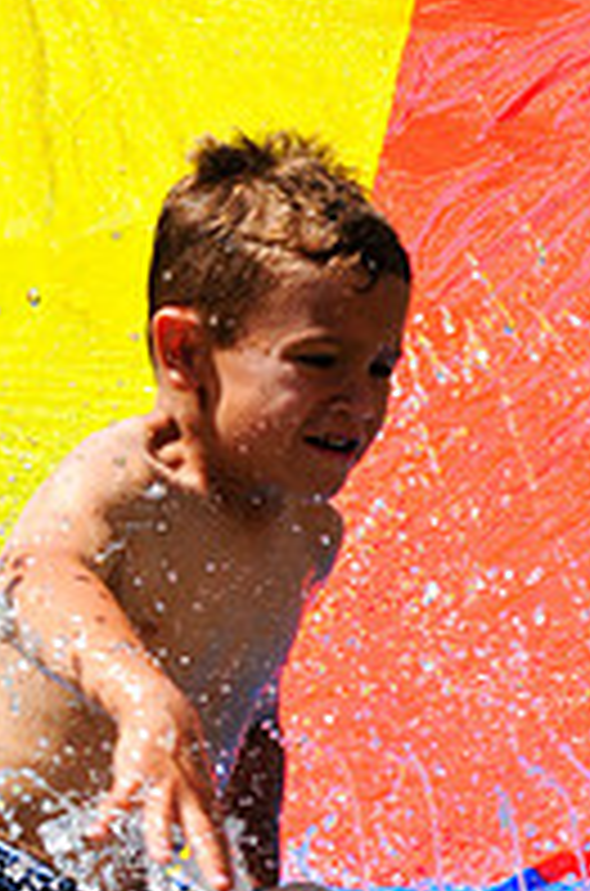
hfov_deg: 5.7
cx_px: 7
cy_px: 504
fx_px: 5906
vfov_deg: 8.6
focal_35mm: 239
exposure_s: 1/640
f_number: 10
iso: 400
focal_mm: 70
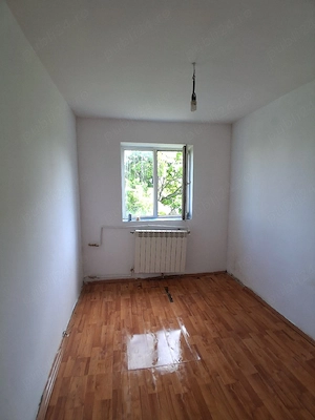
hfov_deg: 74.7
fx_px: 206
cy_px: 210
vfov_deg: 91.0
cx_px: 158
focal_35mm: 17
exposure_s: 1/100
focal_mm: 1.4
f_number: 2.2
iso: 64
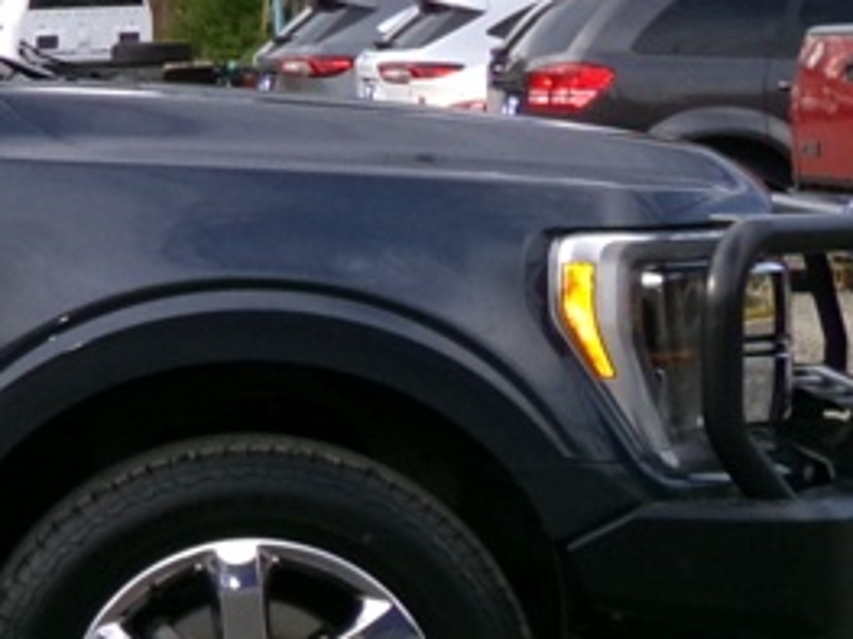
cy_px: 354
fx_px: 3990
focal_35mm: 162
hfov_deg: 11.2
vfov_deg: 9.2
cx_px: -808
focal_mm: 6.6
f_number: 4
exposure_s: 1/420
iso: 200
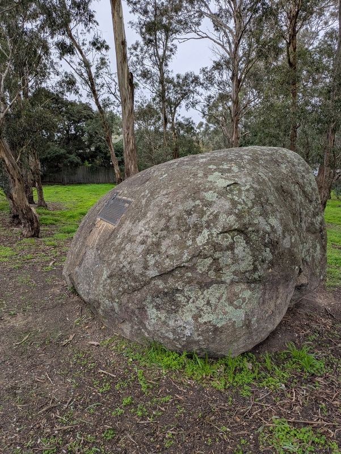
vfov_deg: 69.4
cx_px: 170
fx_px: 328
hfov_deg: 54.9
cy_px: 227
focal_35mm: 25
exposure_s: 1/265
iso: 45
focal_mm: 5.43
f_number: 1.89
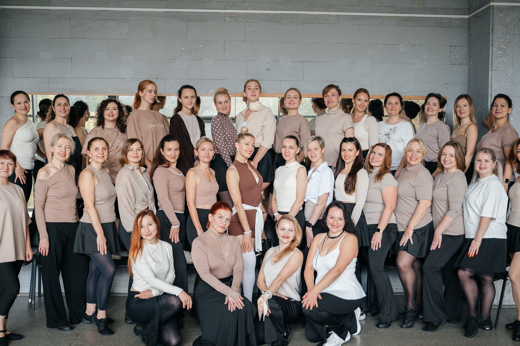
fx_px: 592
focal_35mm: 41
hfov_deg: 47.4
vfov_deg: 32.6
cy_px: 185
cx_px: 267
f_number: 3.2
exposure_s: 1/250
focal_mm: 34
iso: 400
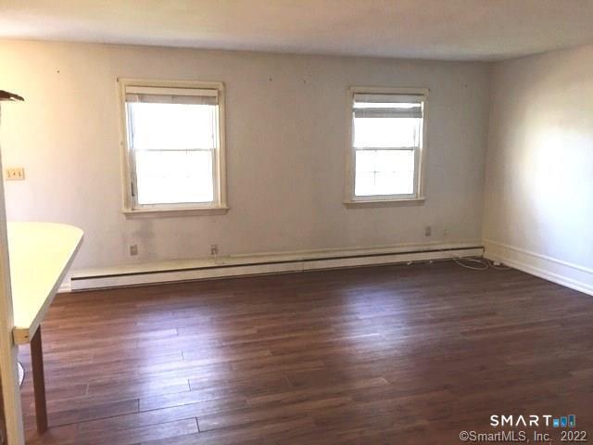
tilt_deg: -6.7
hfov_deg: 61.7
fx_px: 497
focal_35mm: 29
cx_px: 296
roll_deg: -0.6
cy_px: 222
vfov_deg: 48.2
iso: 64
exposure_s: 1/15
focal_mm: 4.15
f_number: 2.2
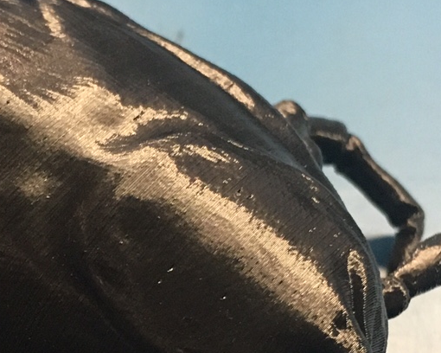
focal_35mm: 112
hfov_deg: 16.9
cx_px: 29
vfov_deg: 13.4
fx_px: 1462
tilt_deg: -50.8
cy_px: 428
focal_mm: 4.15
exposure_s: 1/30
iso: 125
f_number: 2.2
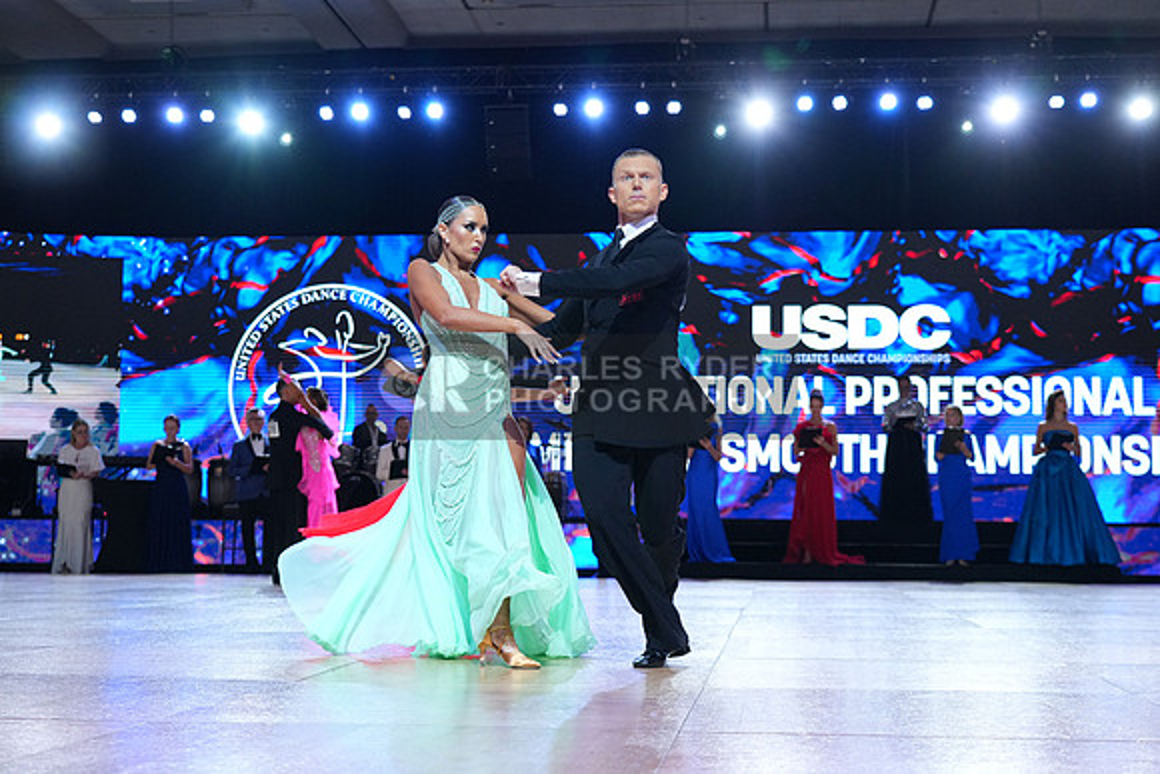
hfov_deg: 38.9
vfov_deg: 26.5
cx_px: 580
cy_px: 387
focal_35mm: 51
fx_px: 1644
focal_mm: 51
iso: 2000
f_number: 4
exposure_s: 1/320
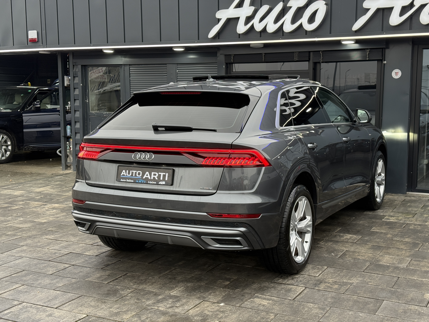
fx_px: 595
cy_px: 161
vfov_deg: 30.3
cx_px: 214
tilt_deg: -5.1
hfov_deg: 39.7
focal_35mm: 48
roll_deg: +1.0
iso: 100
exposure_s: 1/154
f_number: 1.78
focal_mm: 6.76
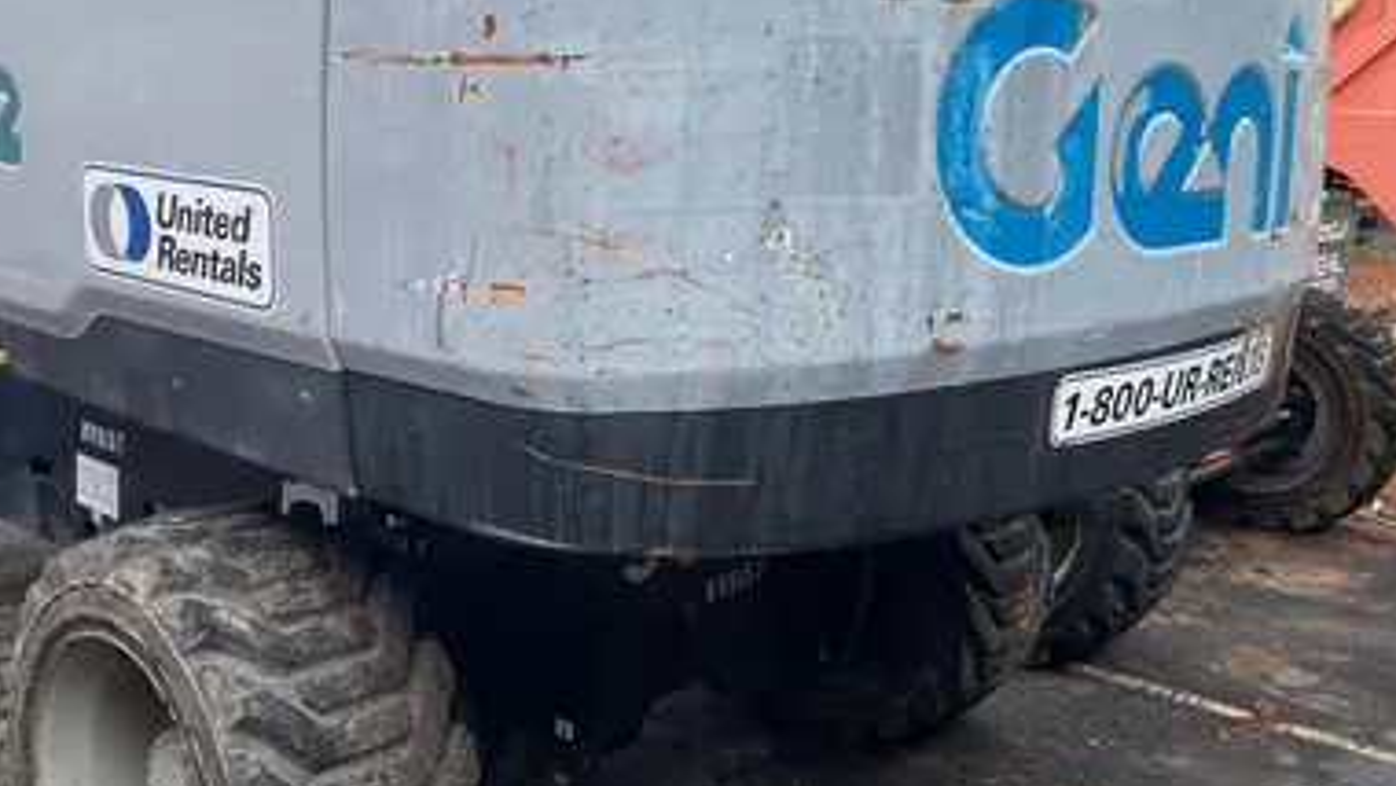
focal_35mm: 41
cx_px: 536
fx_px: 1518
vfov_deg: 28.7
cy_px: 215
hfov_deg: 49.0
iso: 32
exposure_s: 1/831
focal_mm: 4.2
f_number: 1.6
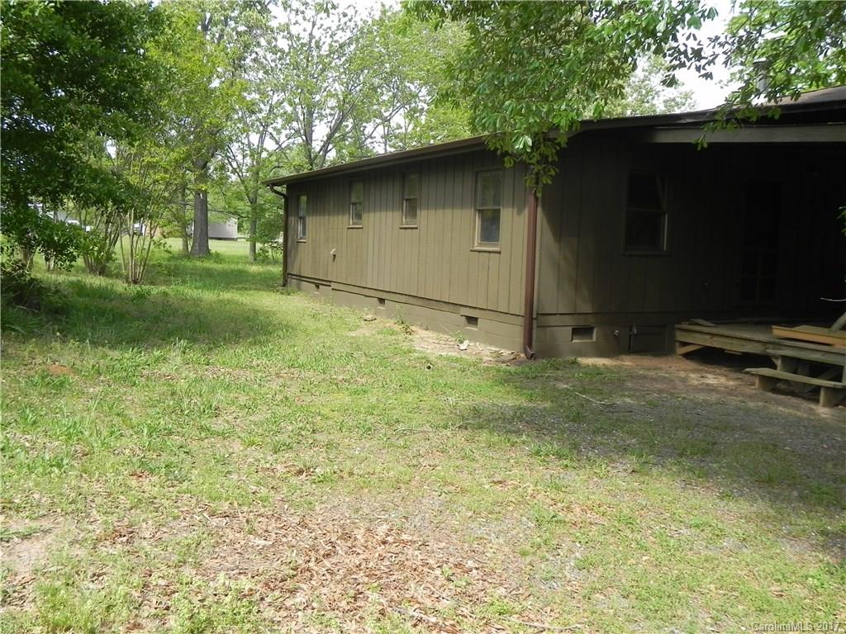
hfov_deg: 55.4
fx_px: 807
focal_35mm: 33
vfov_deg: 42.9
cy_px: 317
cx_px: 423
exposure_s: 1/178
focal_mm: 5.9
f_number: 5
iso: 160
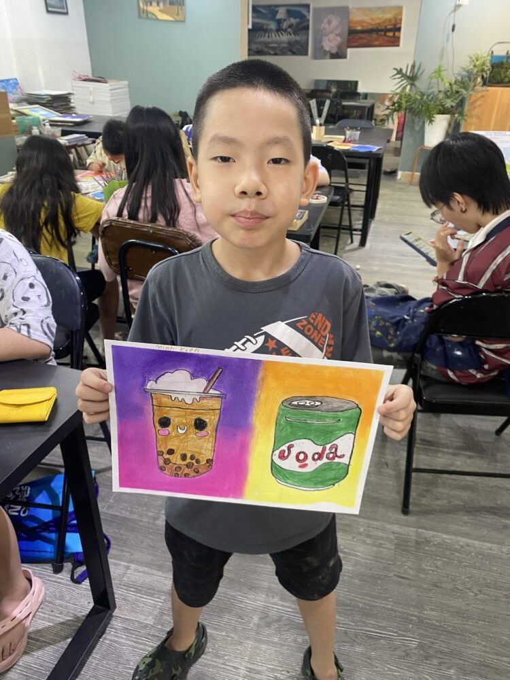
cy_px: 340
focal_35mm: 26
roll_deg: -0.7
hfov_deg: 53.1
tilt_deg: -27.7
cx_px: 255
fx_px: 511
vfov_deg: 67.3
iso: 100
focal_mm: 4.25
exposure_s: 1/50
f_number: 1.8
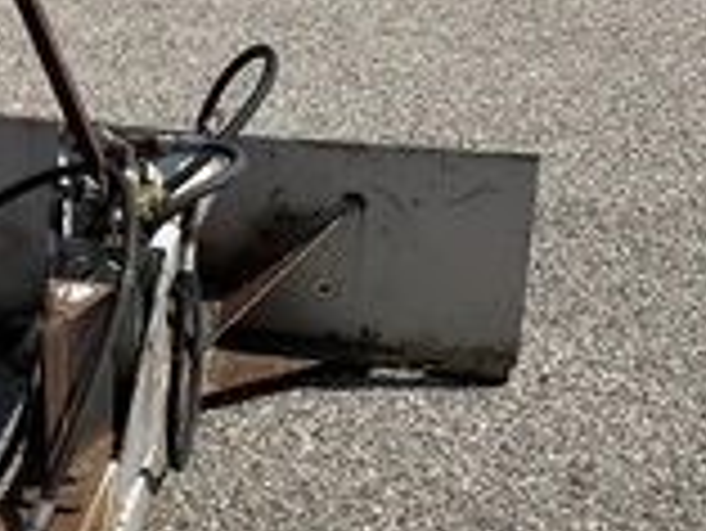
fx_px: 1510
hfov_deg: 25.4
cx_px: 58
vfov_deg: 19.3
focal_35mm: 74
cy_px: 544
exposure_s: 1/2427
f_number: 1.8
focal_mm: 3
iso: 25
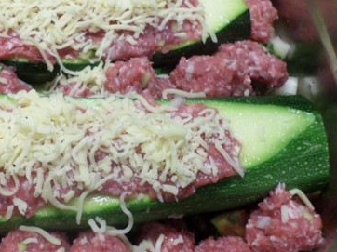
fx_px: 477
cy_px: 104
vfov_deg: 29.6
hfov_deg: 37.3
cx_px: 59
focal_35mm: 49
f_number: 2.5
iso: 240
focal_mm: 4.5
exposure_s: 1/30
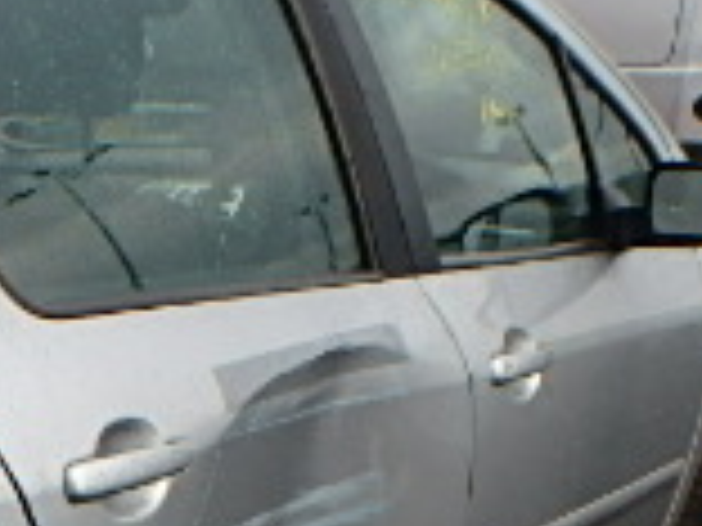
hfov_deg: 20.0
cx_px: -310
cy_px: 728
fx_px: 1744
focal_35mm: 86
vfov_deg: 16.1
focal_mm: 3.7
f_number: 3.5
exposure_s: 1/200
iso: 125
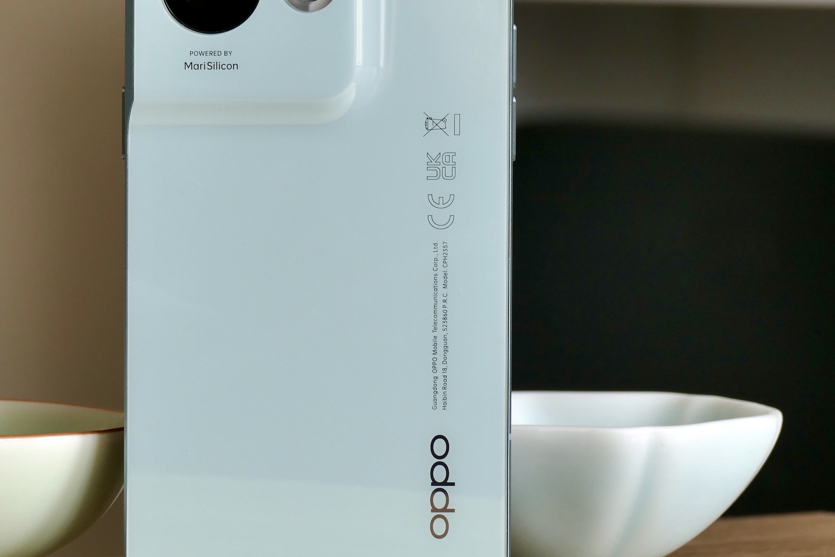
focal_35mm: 252
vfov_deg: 5.5
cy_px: 175
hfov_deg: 8.2
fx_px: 5845
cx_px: 319
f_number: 4.5
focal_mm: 54.2
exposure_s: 1/125
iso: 125
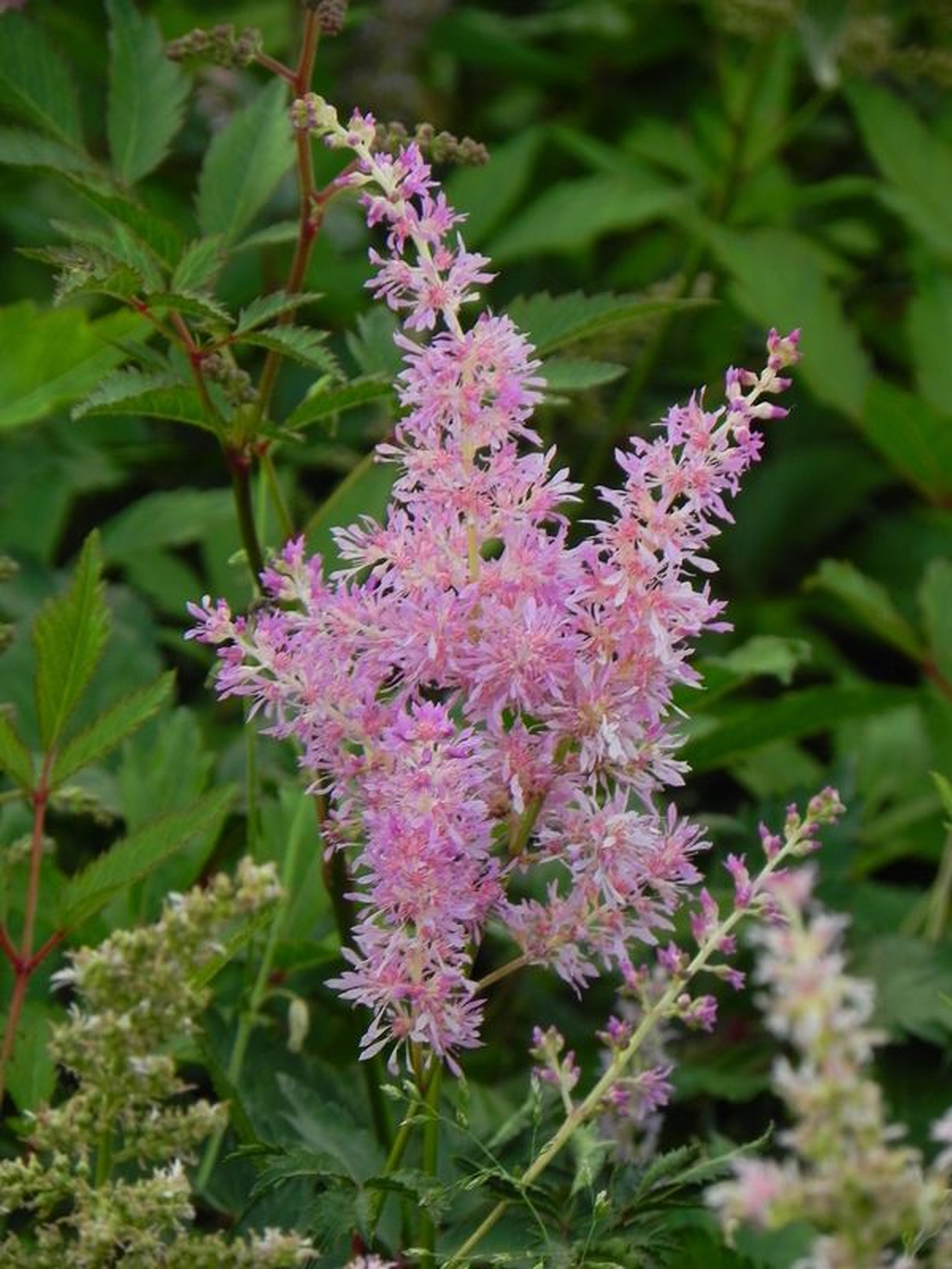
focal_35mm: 337
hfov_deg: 4.4
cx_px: 476
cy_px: 634
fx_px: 12357
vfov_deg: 5.9
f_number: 5
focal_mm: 59.9
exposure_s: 1/25
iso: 160
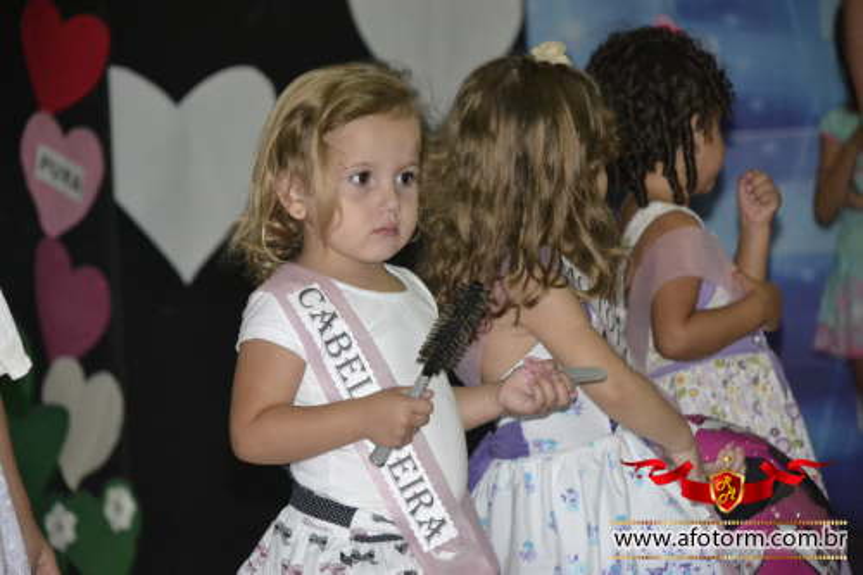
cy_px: 288
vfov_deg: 6.8
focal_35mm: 202
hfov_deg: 10.2
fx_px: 4853
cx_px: 432
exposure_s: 1/60
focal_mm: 135
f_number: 5.6
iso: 3200
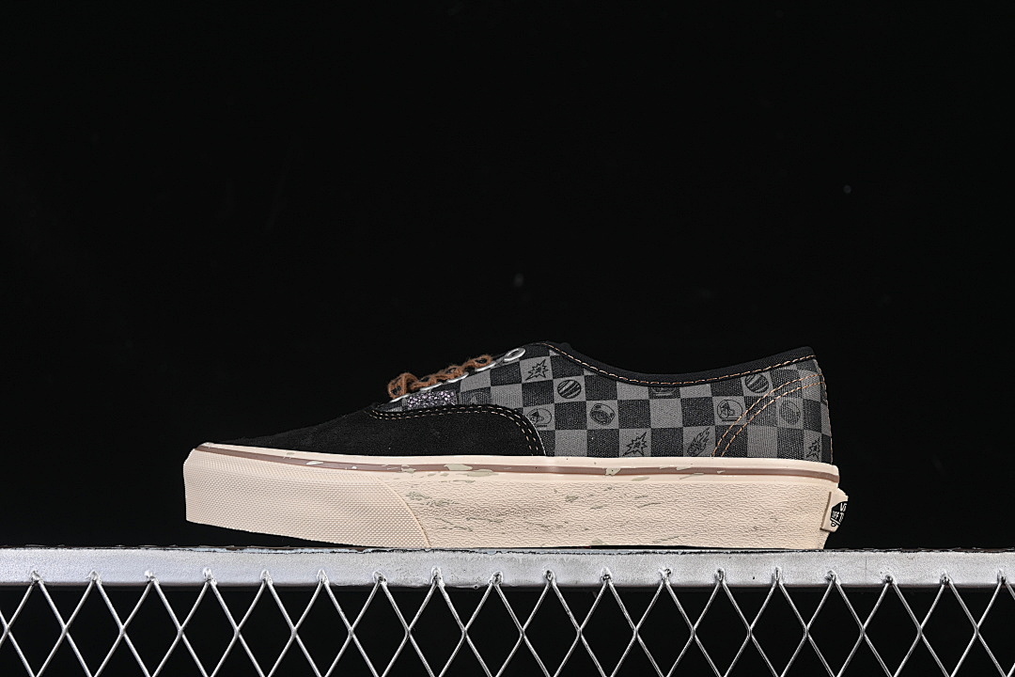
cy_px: 338
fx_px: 2114
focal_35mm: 75
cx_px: 508
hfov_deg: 27.0
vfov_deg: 18.2
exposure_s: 1/60
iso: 160
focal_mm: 50
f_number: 6.3
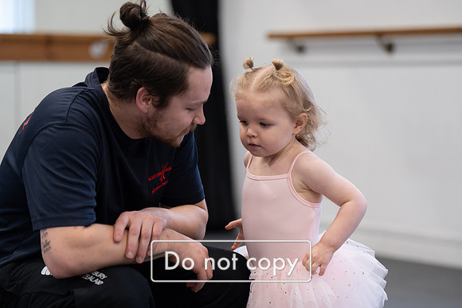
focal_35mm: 114
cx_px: 231
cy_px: 154
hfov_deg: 17.9
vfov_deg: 12.0
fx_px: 1463
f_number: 2.8
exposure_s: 1/160
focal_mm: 114
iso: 1000
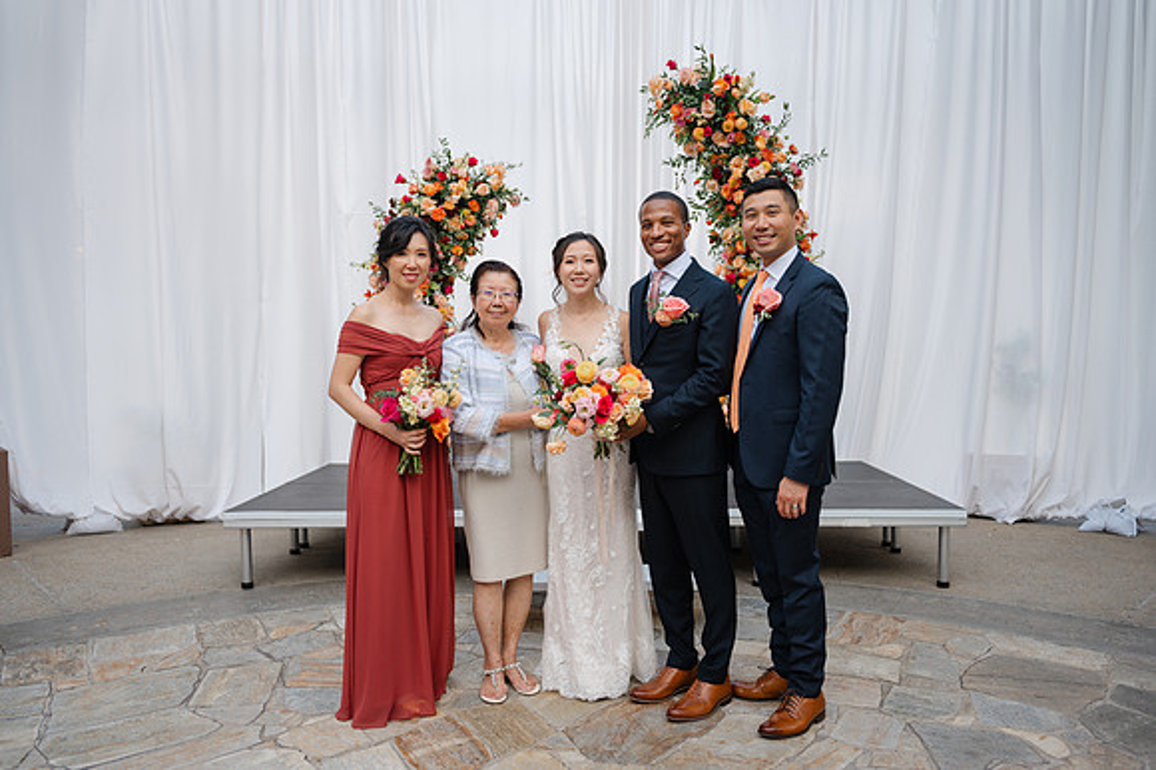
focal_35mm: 28
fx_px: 912
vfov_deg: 45.8
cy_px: 385
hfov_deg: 64.7
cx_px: 578
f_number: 4
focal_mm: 28
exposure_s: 1/125
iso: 100
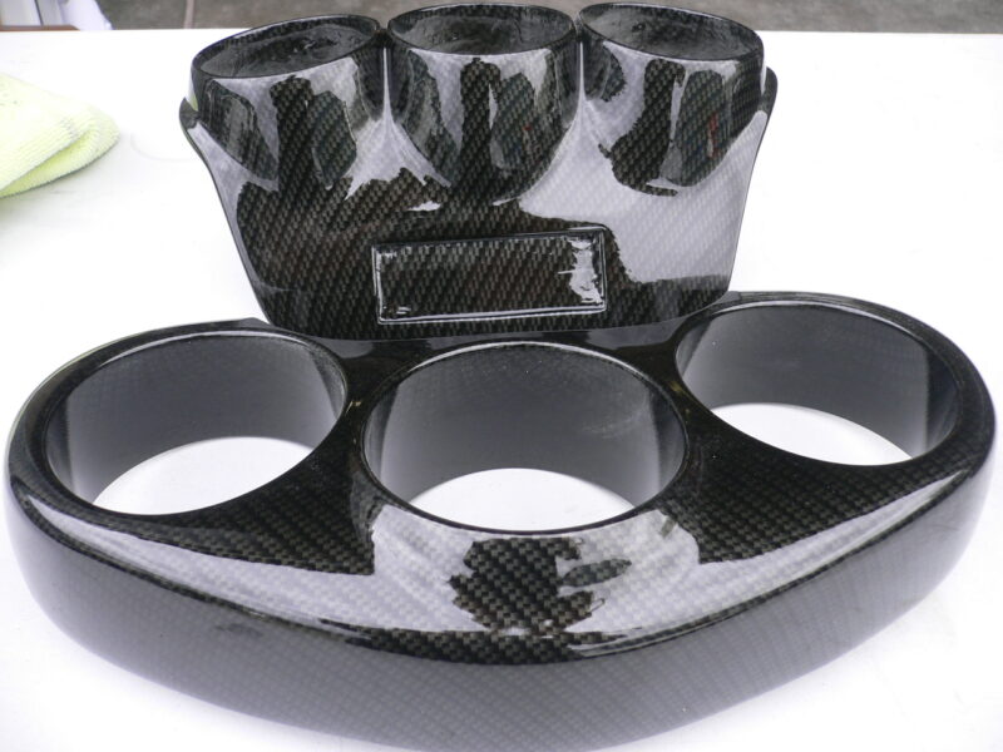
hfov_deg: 52.6
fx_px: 1014
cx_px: 502
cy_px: 376
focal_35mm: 35
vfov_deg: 40.7
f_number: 2.8
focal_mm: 5.8
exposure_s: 1/80
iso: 80
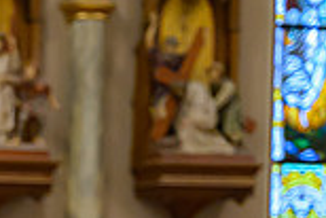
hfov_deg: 11.0
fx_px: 1568
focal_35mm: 173
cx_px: -271
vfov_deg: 7.7
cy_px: 403
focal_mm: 46
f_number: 2.8
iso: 4500
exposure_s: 1/100
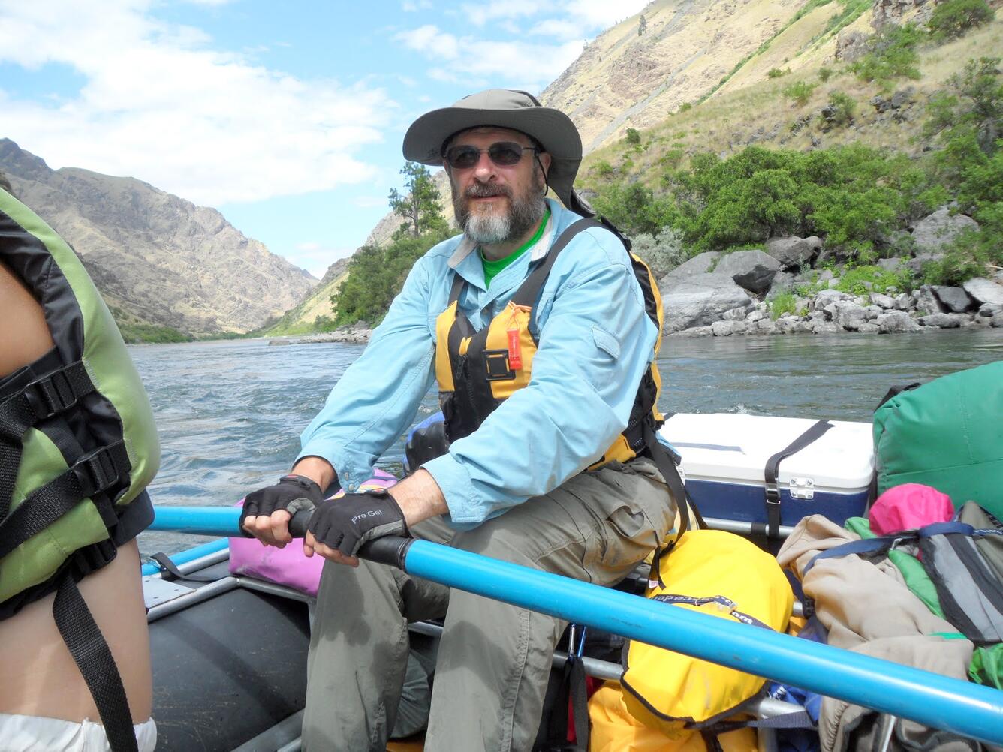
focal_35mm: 27
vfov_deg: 51.4
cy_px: 376
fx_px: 782
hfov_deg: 65.3
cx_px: 502
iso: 80
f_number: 3.5
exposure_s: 1/350
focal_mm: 4.9
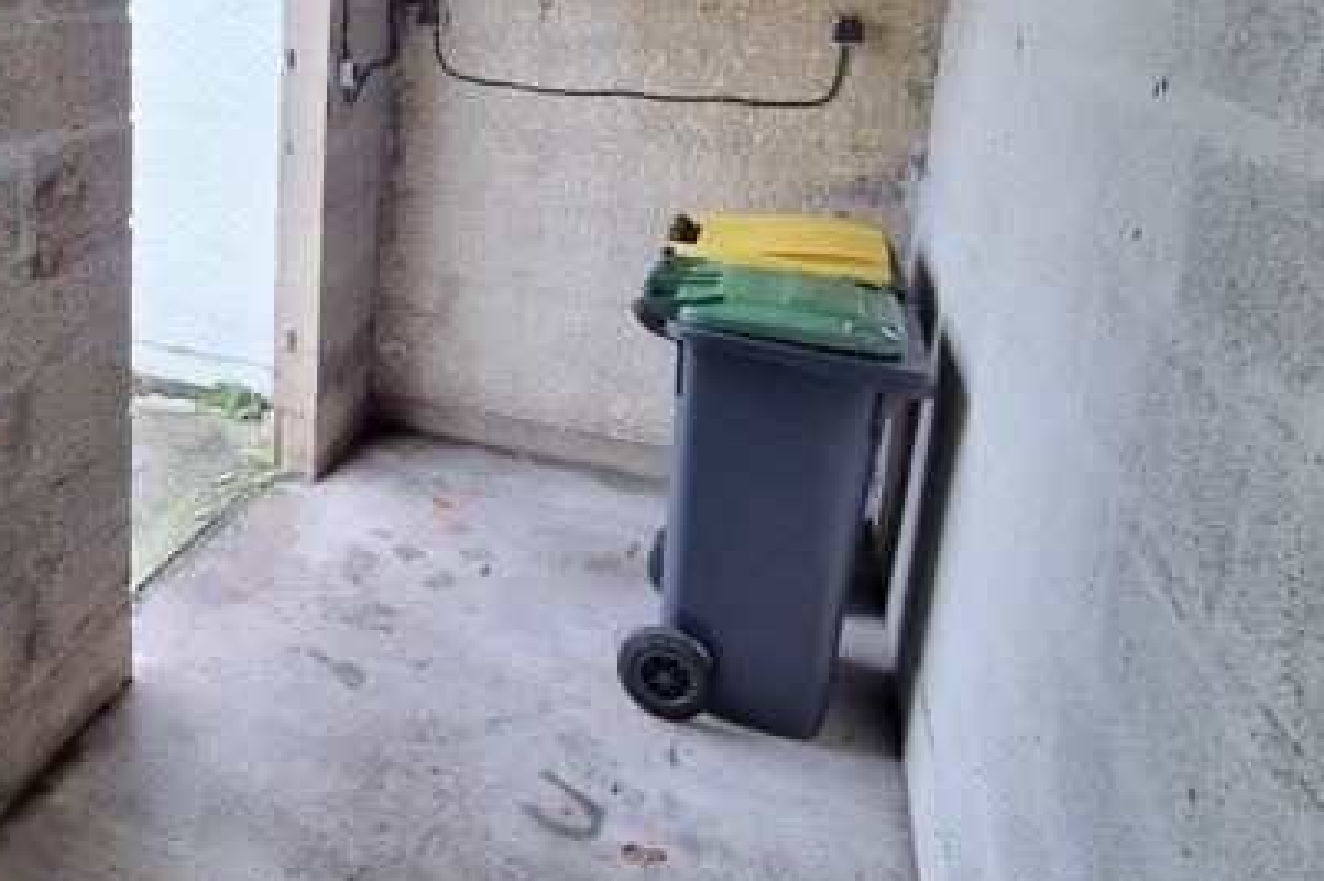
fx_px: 993
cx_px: 274
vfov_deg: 45.3
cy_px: 168
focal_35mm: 27
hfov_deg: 62.0
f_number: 2.2
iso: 100
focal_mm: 2.2
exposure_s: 1/50
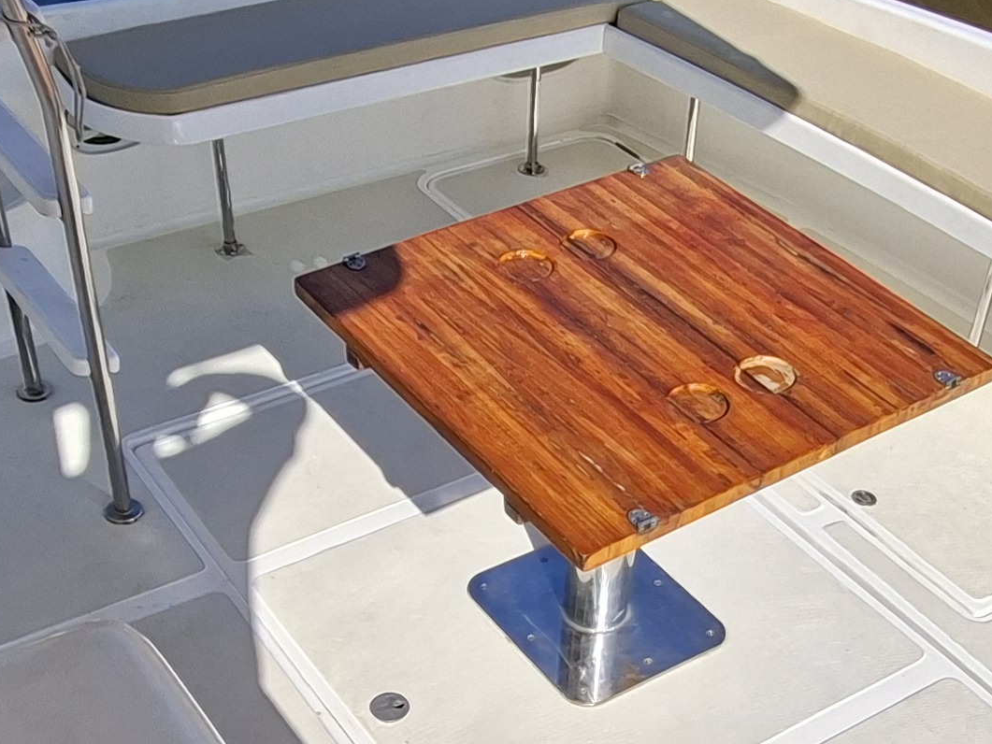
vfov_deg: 29.0
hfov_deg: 38.9
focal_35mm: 49
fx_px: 1404
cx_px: 526
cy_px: 606
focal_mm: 1.74
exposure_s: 1/1773
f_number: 2.2
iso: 40
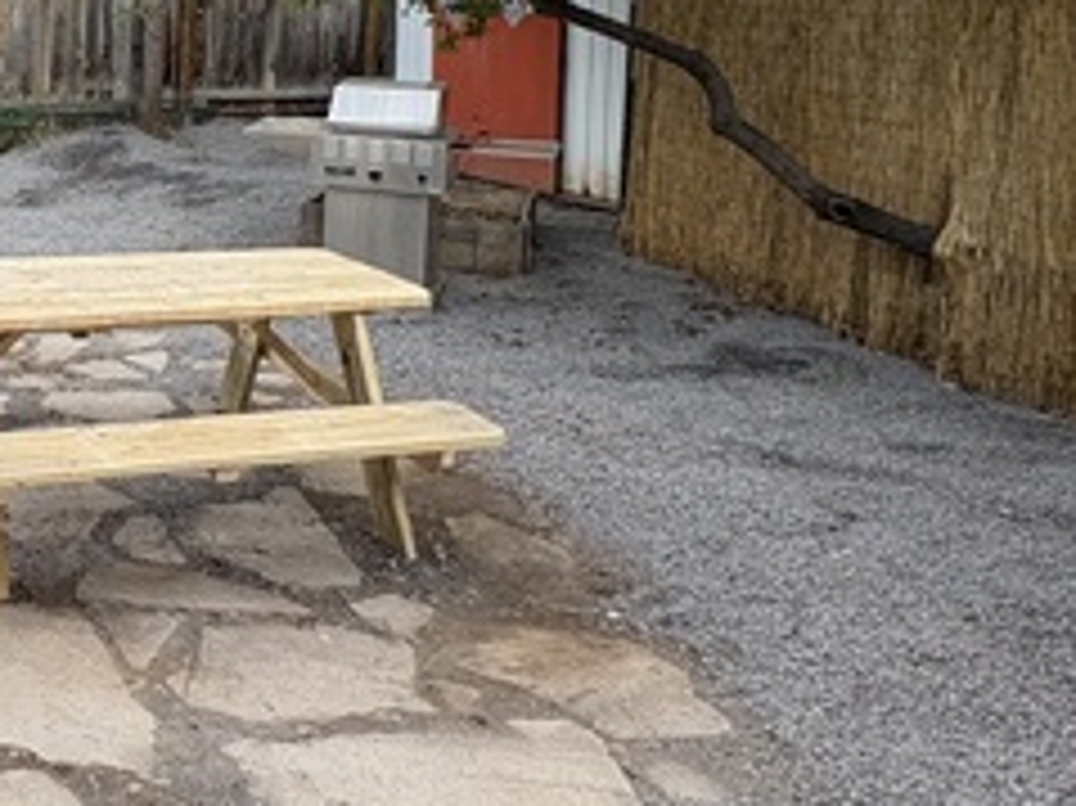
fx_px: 1212
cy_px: 108
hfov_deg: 39.0
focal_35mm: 39
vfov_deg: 35.0
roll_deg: -0.1
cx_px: -119
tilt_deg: -6.5
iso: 40
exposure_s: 1/264
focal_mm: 2.22
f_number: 2.2
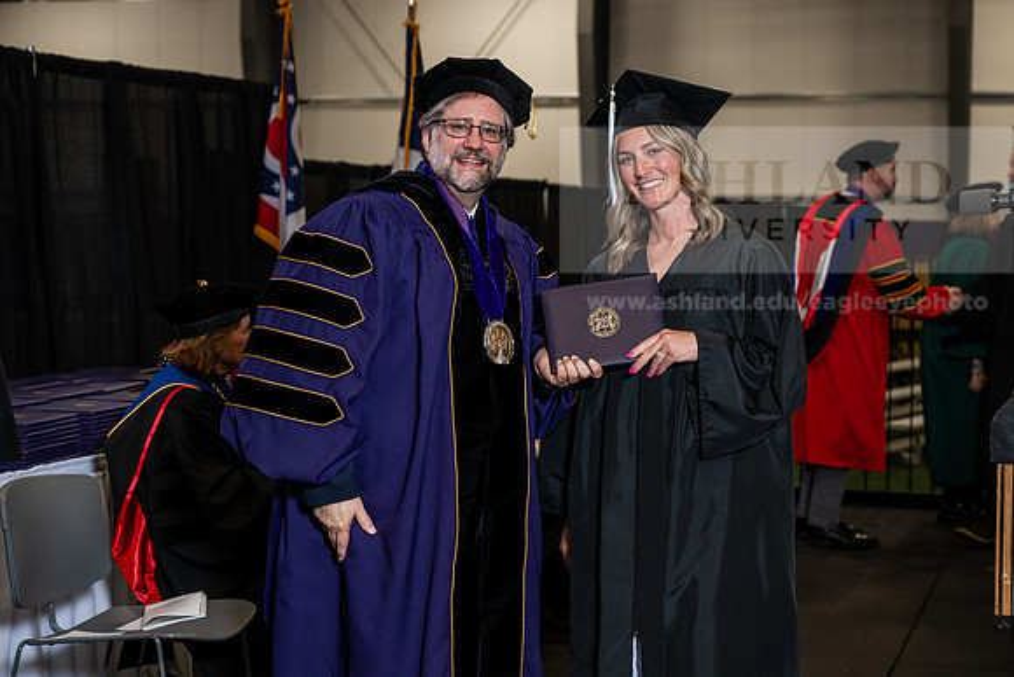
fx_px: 1972
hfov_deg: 28.8
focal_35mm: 70
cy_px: 338
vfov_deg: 19.5
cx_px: 507
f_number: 5
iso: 1250
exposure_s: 1/200
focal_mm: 70
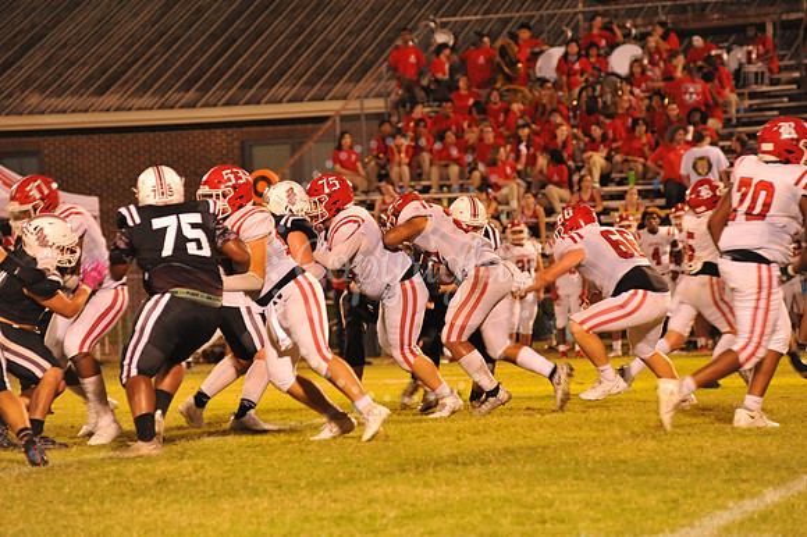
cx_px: 404
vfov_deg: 6.9
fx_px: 4481
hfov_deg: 10.3
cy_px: 268
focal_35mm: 200
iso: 5000
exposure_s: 1/160
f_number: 5
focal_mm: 200
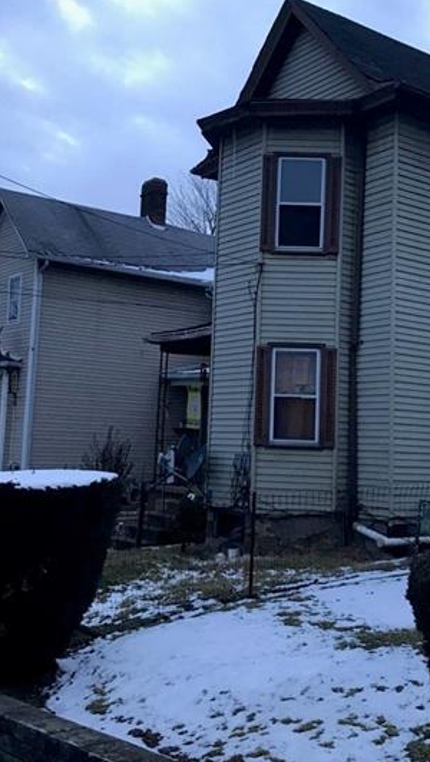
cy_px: 351
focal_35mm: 44
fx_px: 890
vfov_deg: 46.3
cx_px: 297
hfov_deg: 26.9
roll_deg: -4.1
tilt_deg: +8.3
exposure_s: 1/20
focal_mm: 3.99
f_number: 1.8
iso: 32
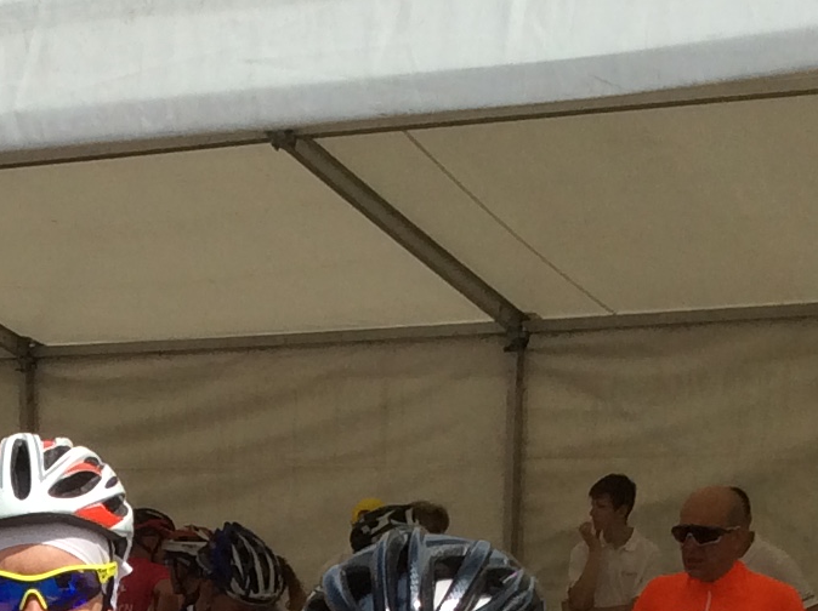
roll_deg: +0.0
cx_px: -124
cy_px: 938
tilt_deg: -9.7
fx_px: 2903
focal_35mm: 123
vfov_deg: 11.5
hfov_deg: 15.5
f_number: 2.4
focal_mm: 3.3
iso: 32
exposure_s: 1/1908
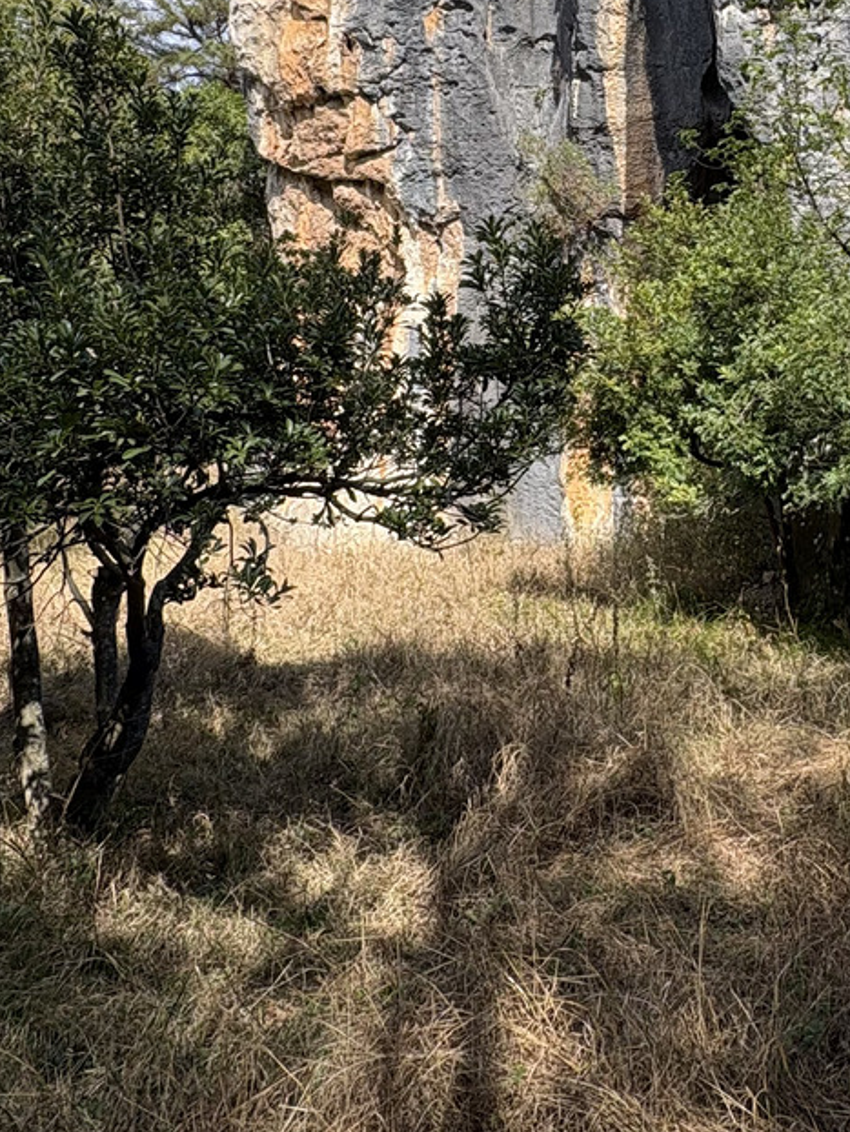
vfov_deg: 48.6
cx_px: 608
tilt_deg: +7.8
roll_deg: +0.3
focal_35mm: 36
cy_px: 235
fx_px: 1178
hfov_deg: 38.9
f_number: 2.2
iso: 50
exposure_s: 1/582
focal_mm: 2.22
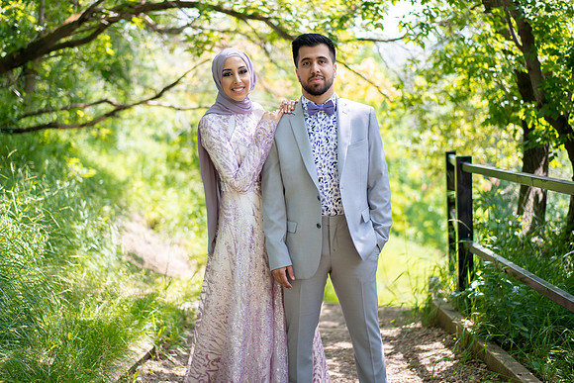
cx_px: 287
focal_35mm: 55
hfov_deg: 36.2
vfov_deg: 24.6
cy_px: 192
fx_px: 877
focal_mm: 55
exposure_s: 1/500
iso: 100
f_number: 1.8
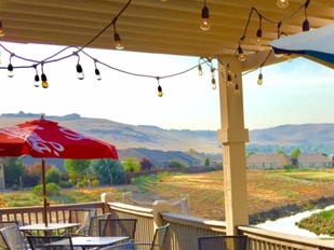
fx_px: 579
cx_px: 344
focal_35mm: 60
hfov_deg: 29.7
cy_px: 235
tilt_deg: -6.4
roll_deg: +0.2
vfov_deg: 23.6
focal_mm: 4.15
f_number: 2.2
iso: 32
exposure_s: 1/1582
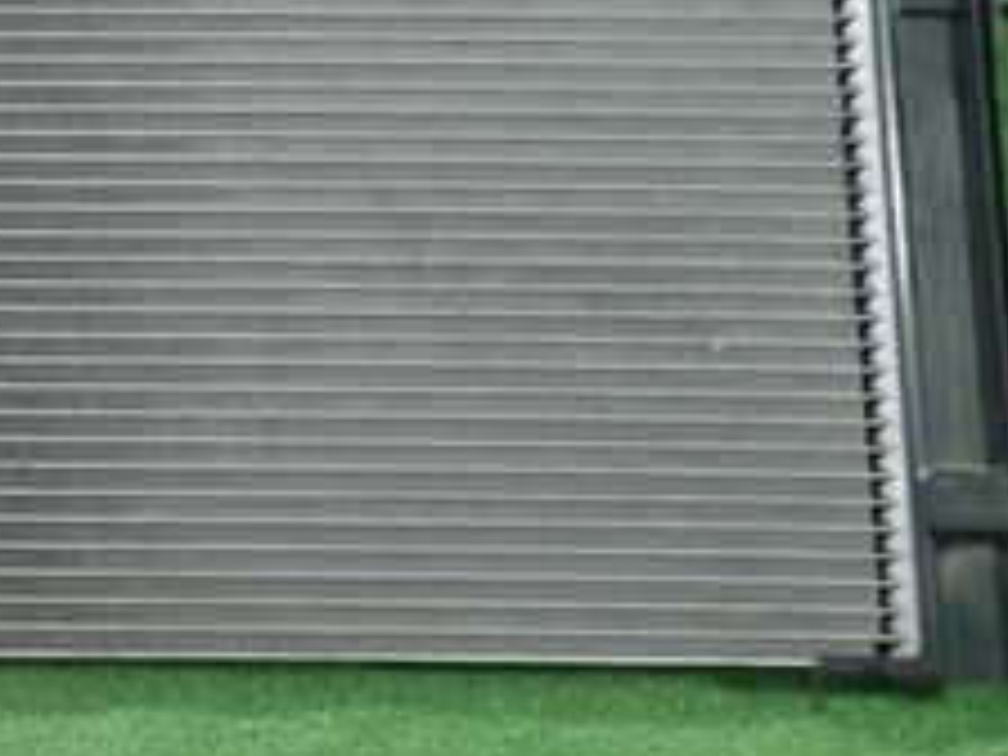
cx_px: 18
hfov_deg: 27.4
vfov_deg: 21.4
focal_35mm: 67
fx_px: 1951
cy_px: 68
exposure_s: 1/40
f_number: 2
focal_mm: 4.5
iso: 200
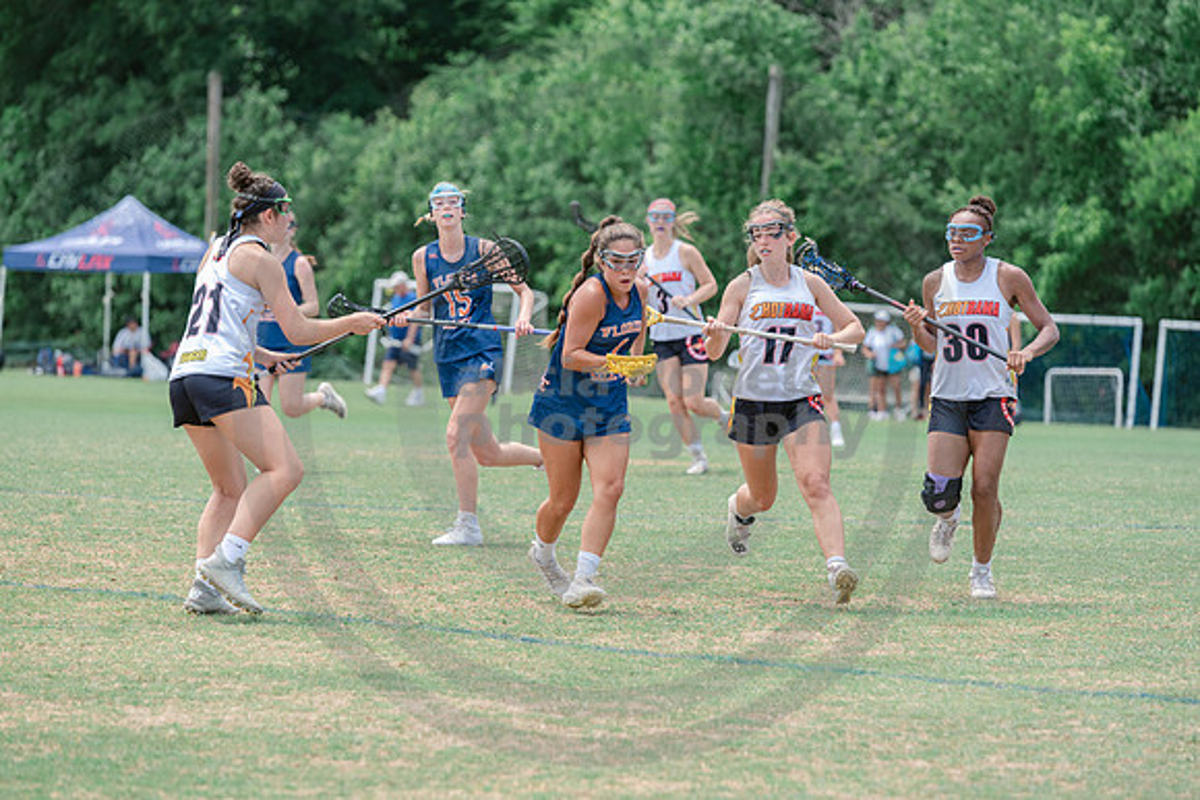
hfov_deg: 10.3
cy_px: 400
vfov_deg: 6.9
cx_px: 600
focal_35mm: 200
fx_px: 6668
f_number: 4.5
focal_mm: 200
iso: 400
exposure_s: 1/1250
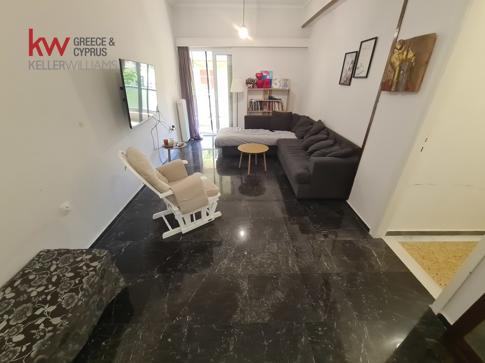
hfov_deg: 106.2
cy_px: 182
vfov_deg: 89.9
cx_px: 242
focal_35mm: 13
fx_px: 182
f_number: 2.2
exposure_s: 1/50
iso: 400
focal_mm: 2.2
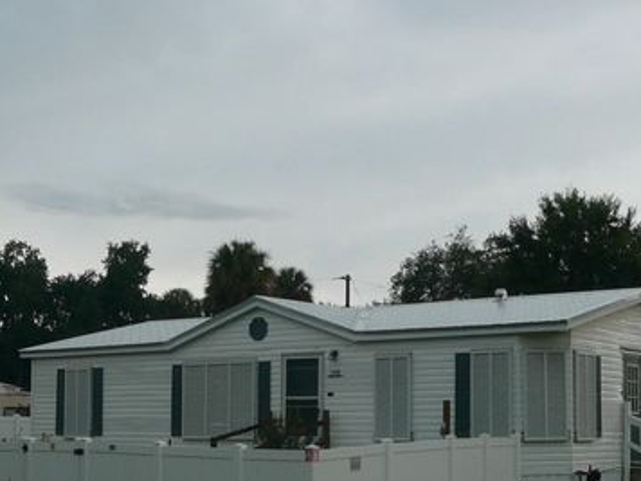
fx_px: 1167
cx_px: 385
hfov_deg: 30.6
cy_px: 331
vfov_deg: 23.2
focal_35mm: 63
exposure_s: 1/125
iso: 80
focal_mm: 5.2
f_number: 2.8
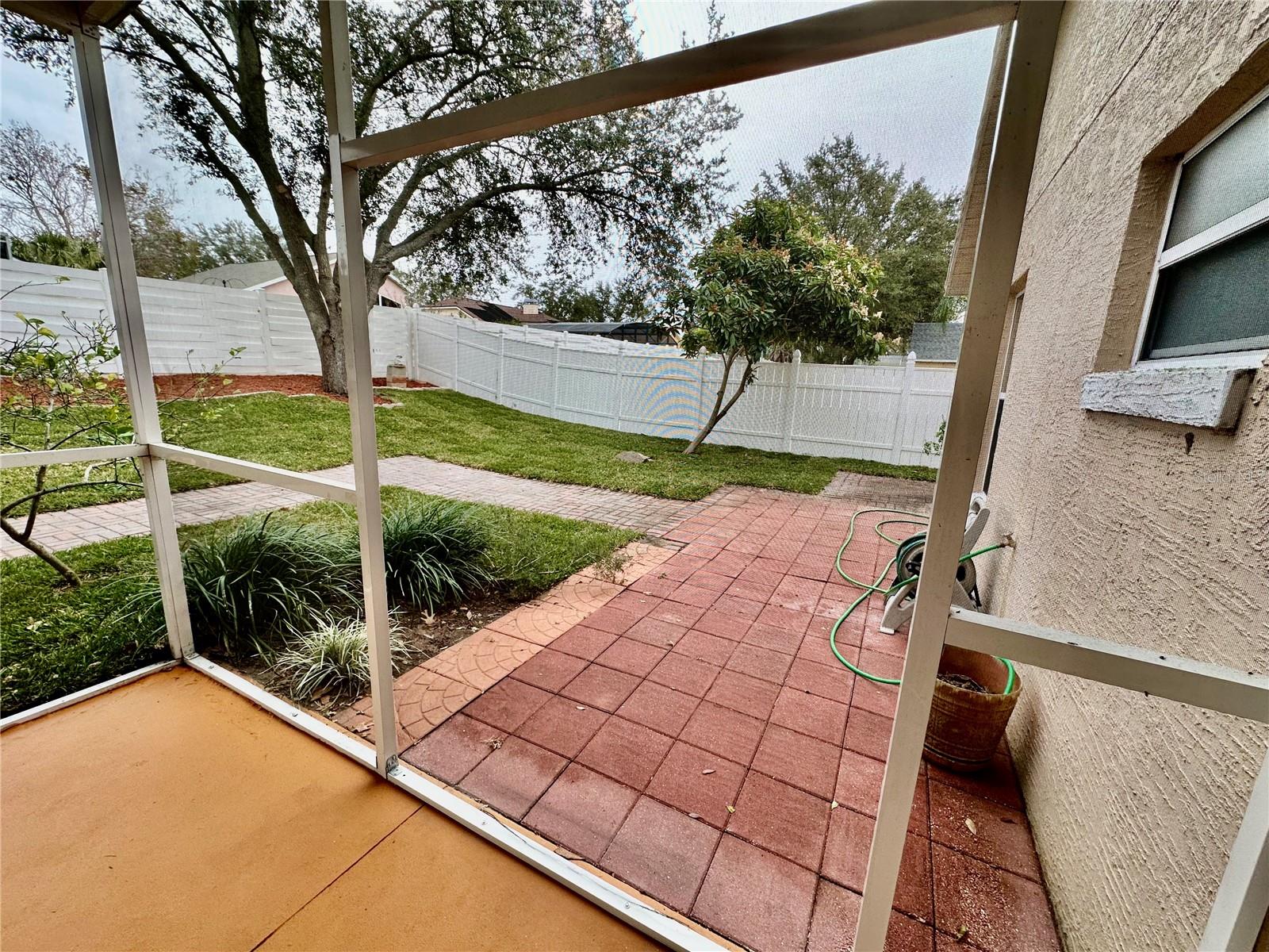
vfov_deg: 85.7
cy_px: 476
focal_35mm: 14
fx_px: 513
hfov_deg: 102.1
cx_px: 634
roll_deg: -2.8
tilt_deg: -10.9
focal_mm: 2.22
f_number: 2.2
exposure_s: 1/99
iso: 64
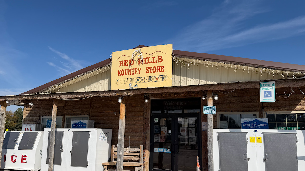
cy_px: 99
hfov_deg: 69.9
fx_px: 218
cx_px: 156
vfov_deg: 42.7
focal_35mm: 27
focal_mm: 6.76
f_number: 1.78
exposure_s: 1/7353
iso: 80
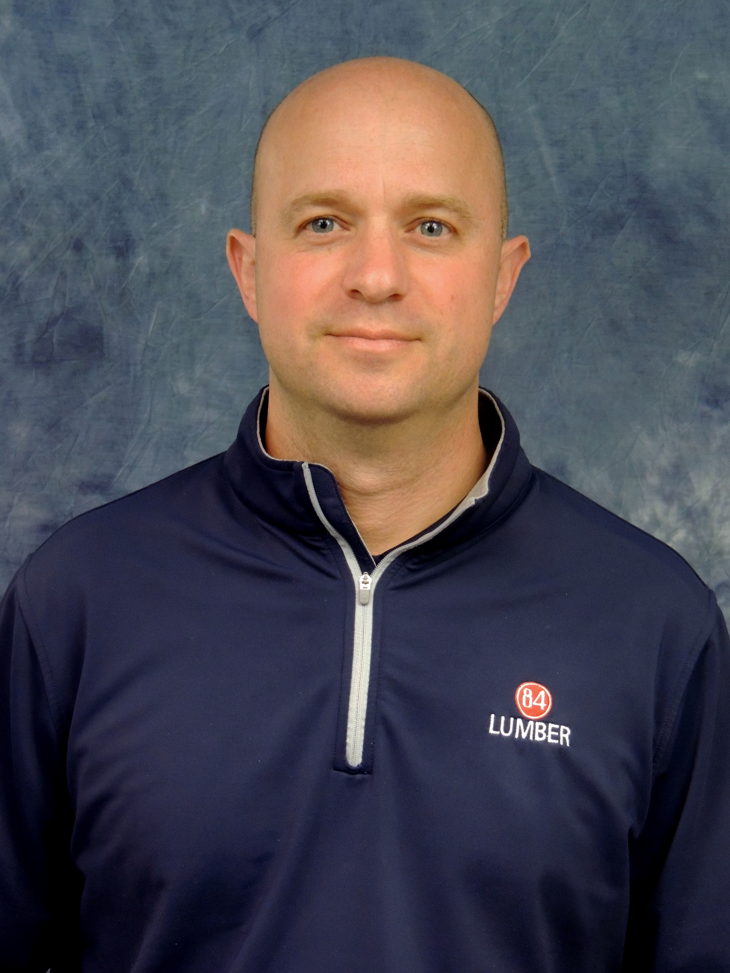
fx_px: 3374
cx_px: 365
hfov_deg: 12.3
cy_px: 486
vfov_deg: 16.4
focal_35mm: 120
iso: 640
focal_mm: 21.4
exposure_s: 1/25
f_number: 4.2
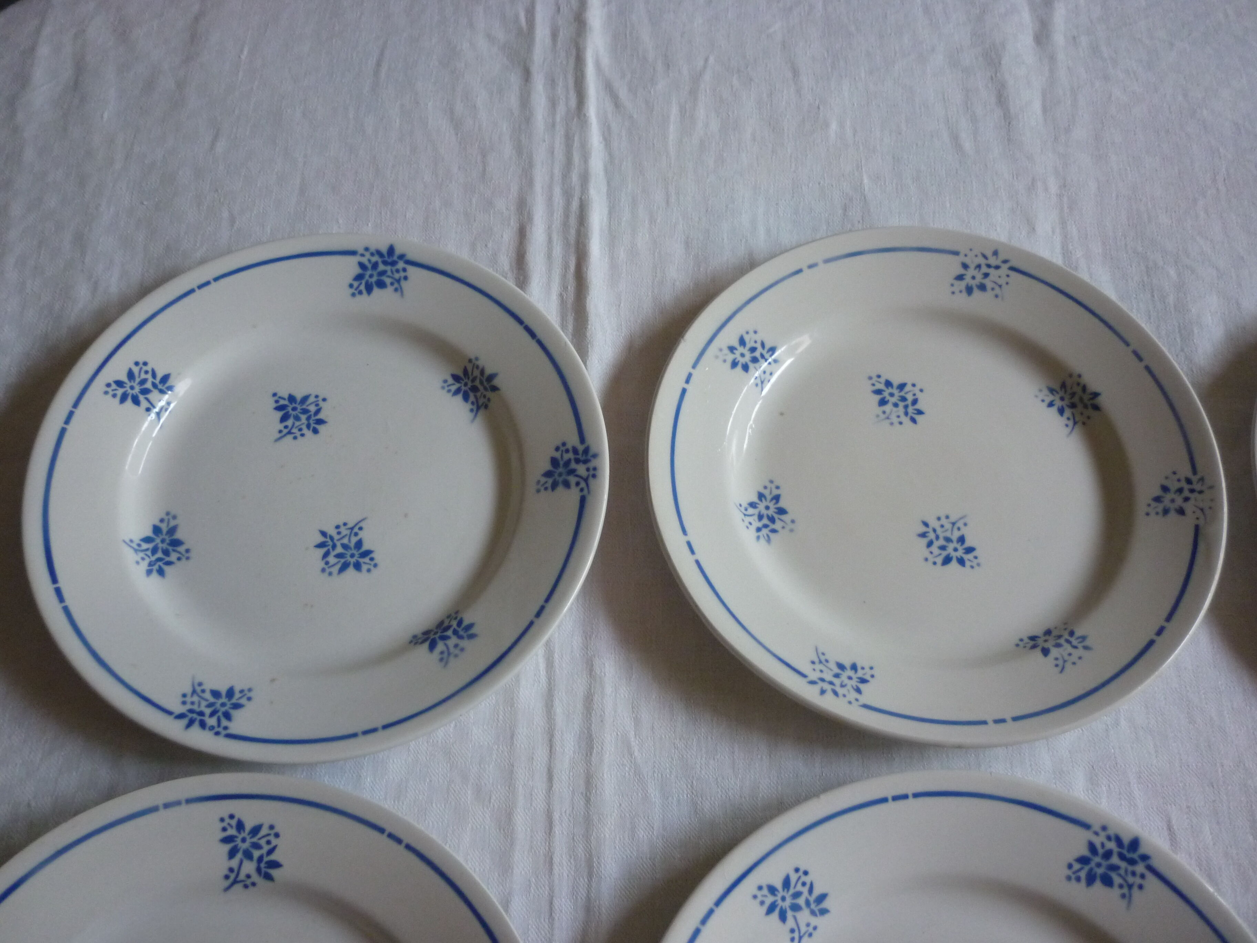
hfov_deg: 55.4
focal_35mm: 33
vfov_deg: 42.9
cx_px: 628
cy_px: 472
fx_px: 1198
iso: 250
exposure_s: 1/30
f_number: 2.8
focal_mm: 5.5
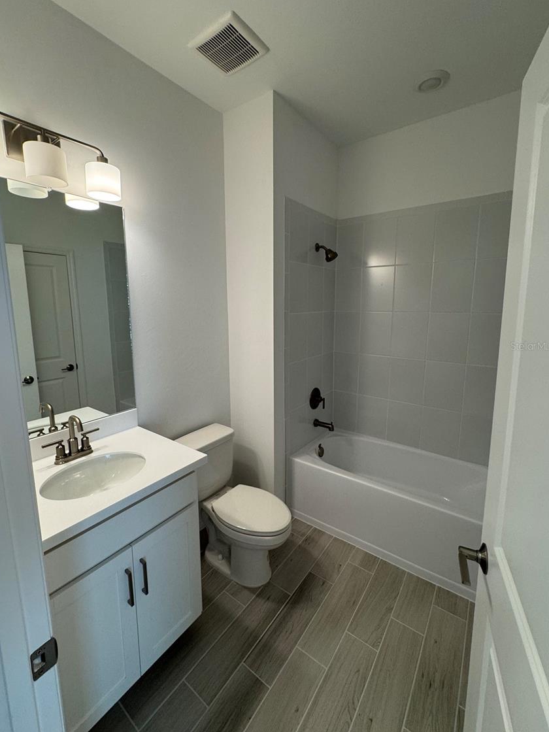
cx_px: 263
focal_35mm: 15
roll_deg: +0.0
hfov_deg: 81.7
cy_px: 346
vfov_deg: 98.1
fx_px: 317
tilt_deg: -7.4
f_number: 2.2
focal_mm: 2.22
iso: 125
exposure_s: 1/120
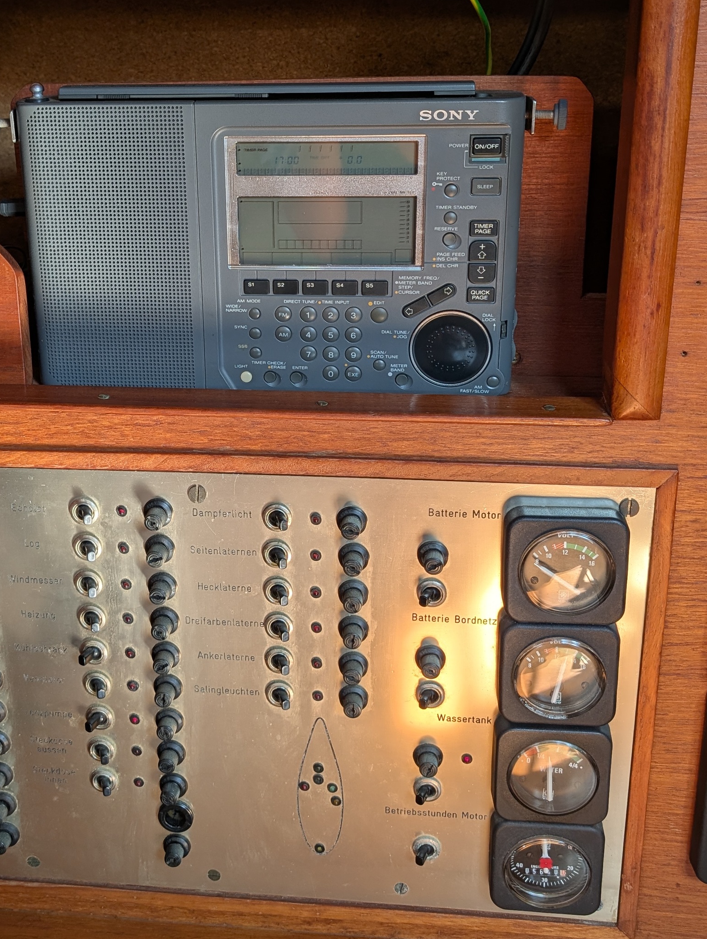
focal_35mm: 39
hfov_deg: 36.8
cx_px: 279
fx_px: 1060
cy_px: 324
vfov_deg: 47.1
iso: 53
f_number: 1.68
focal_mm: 6.9
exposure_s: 1/80.3
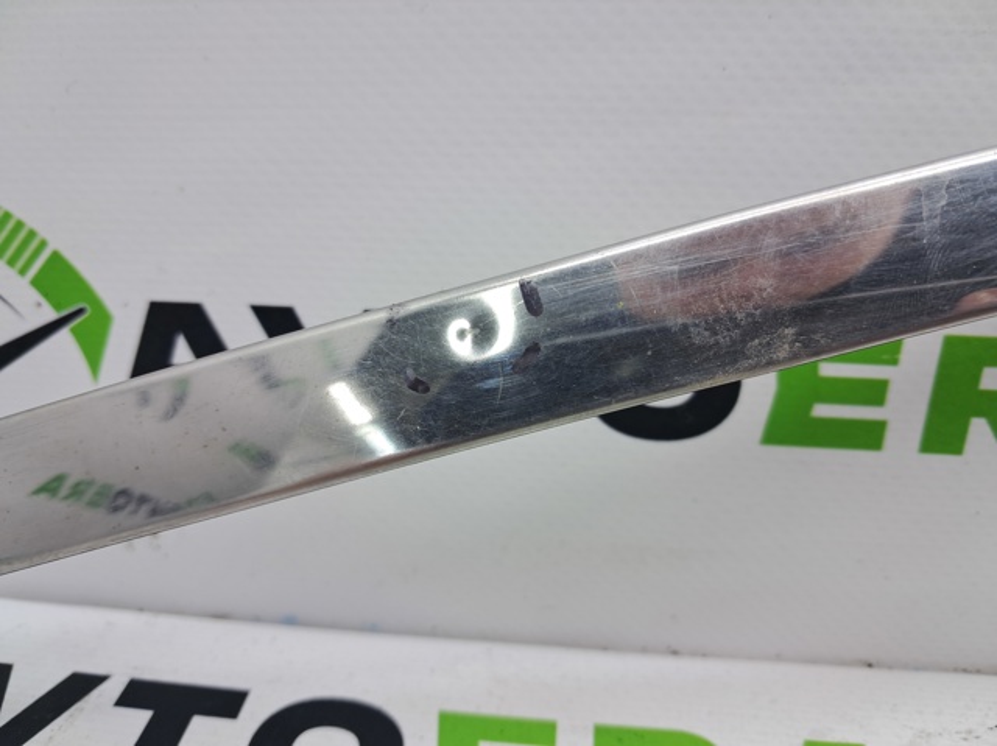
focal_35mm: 27
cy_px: 373
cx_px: 498
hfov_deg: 65.4
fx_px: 777
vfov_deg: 51.3
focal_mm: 4
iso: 50
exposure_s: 1/60
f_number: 1.8
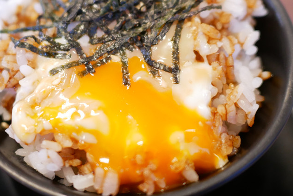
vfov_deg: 28.7
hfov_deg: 41.7
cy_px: 100
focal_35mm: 47
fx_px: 383
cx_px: 115
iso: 1000
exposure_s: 1/60
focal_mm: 15
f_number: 1.7
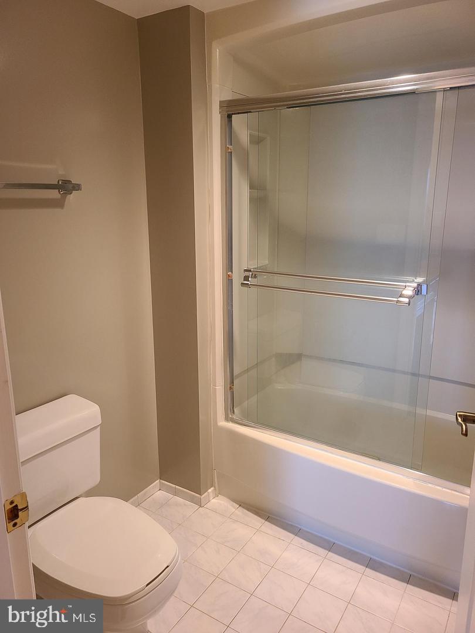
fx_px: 476
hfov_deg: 53.1
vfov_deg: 67.3
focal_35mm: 26
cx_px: 238
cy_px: 316
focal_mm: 5.4
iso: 200
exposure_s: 1/59
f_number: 1.8
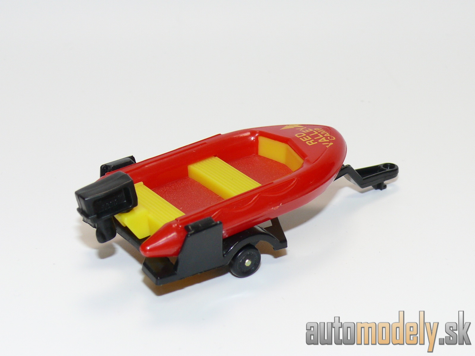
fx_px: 1194
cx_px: 238
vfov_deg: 17.0
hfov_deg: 22.5
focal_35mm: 87
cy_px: 178
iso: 100
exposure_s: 1/30
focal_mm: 12.4
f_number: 4
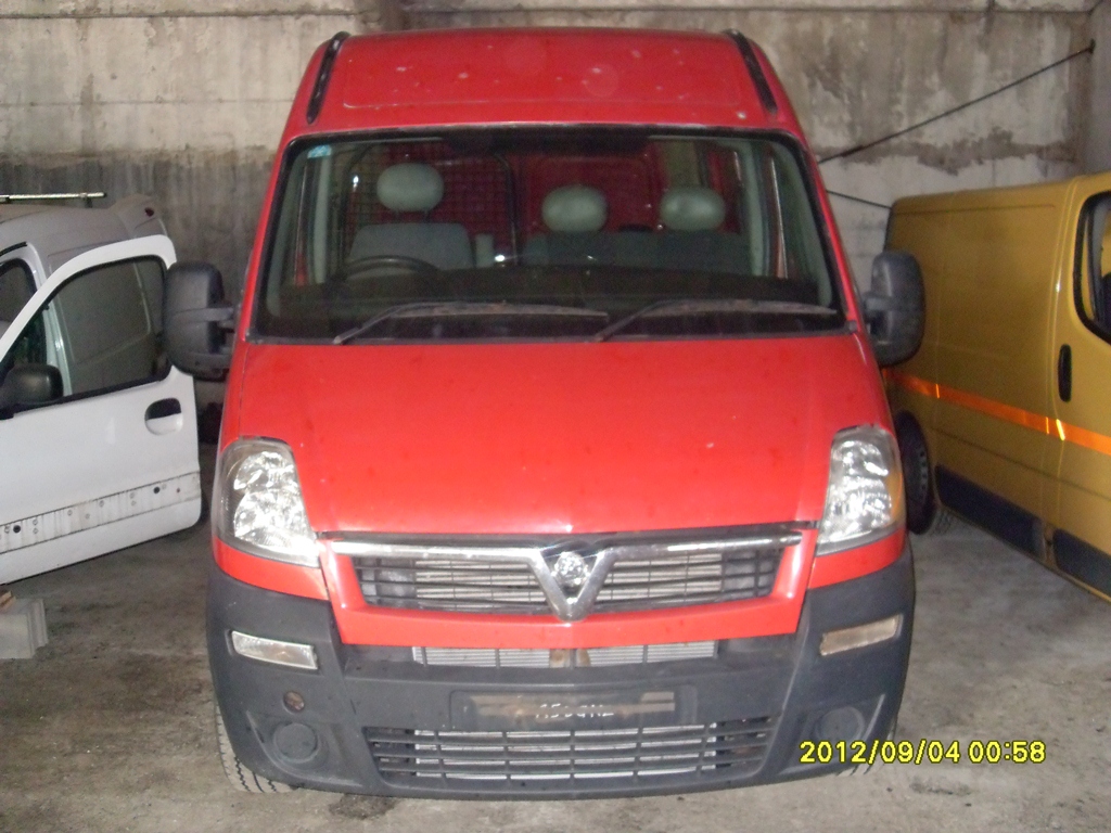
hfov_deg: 50.1
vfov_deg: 38.7
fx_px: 1188
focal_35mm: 37
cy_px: 416
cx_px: 556
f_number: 2.8
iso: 400
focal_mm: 6.3
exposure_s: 1/45
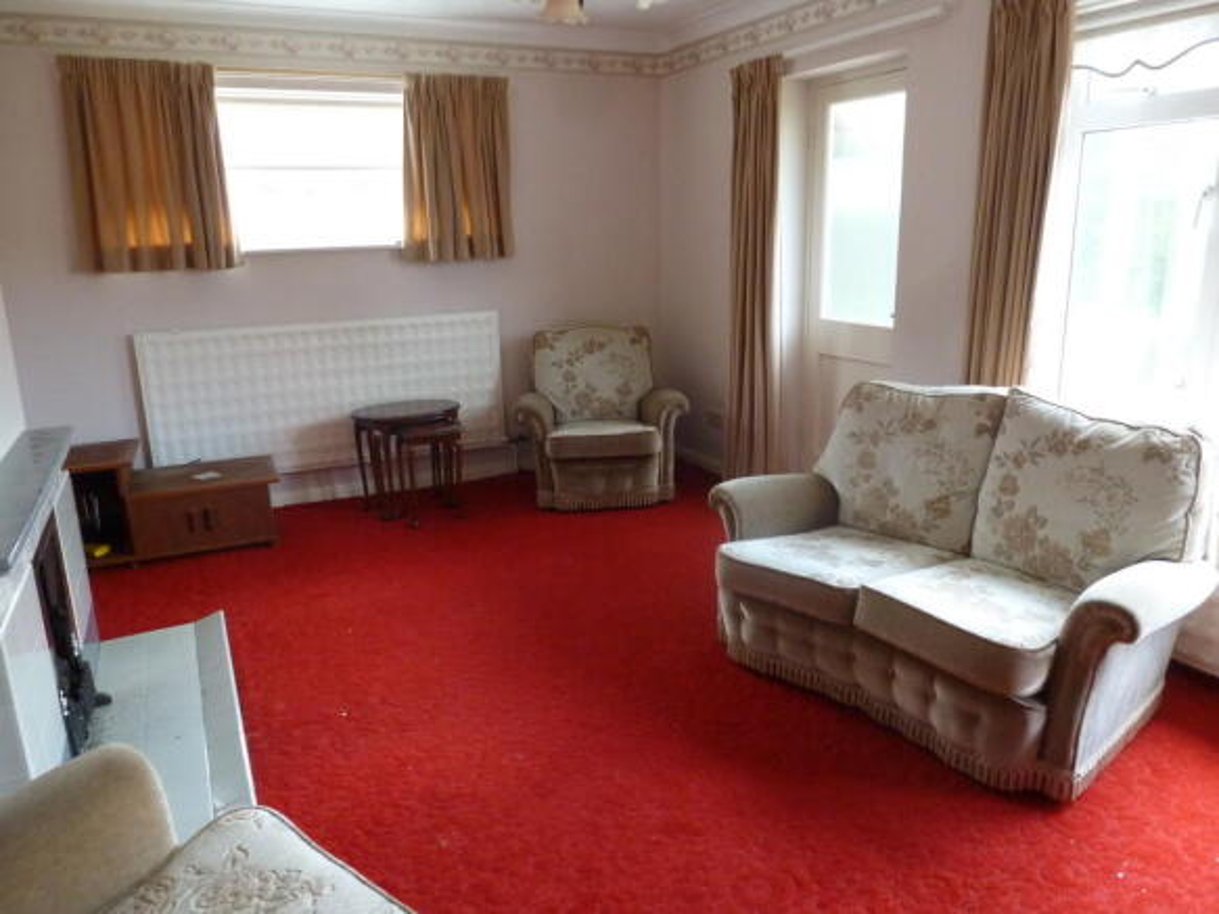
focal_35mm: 24
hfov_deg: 71.6
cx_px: 610
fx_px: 845
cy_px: 457
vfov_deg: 56.8
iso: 400
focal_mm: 4.3
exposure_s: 1/30
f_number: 3.3
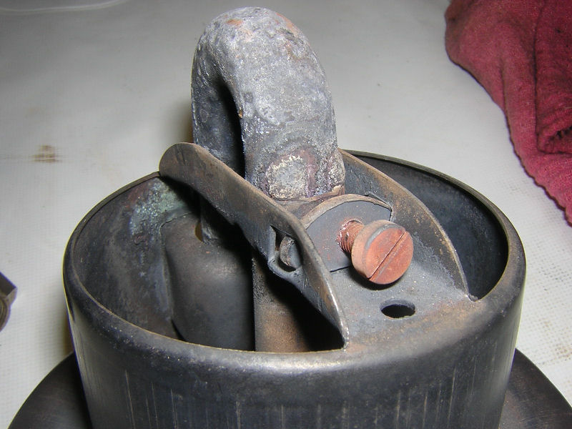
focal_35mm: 36
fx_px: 595
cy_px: 214
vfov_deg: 39.7
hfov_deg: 51.4
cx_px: 286
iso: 100
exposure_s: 1/60.1
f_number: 5.2
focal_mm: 4.7
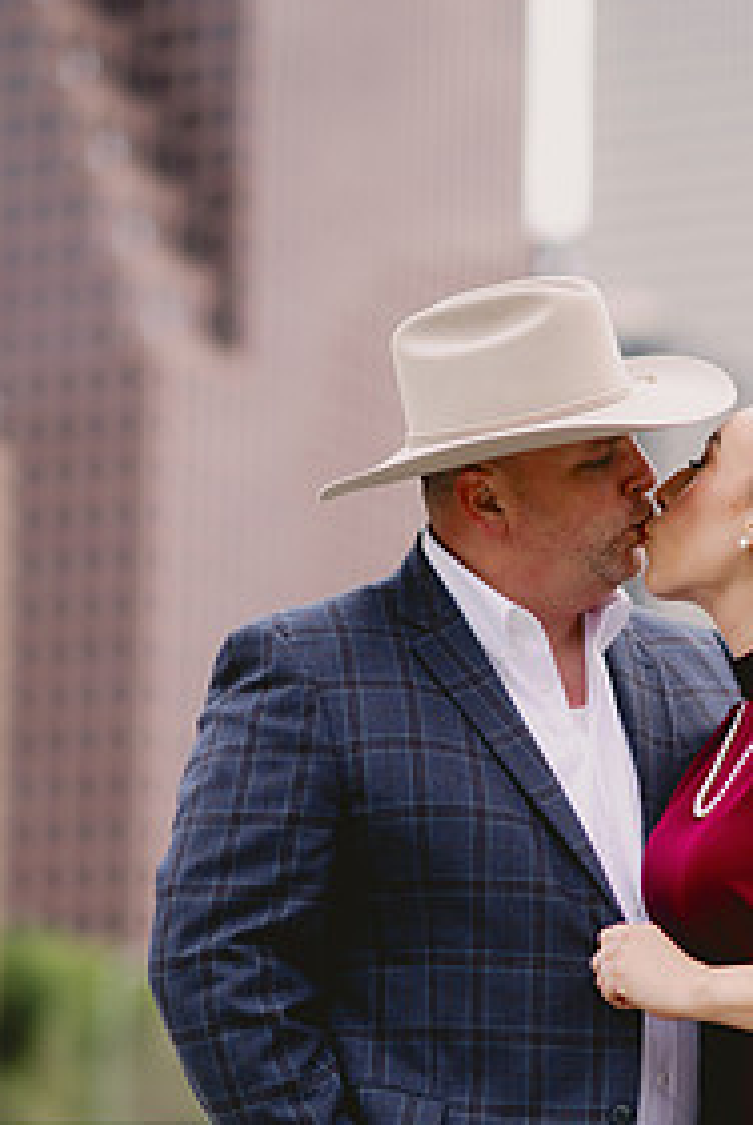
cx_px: 553
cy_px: 821
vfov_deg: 15.0
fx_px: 4256
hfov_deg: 10.1
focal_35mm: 136
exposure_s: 1/2500
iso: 320
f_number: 2
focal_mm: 85
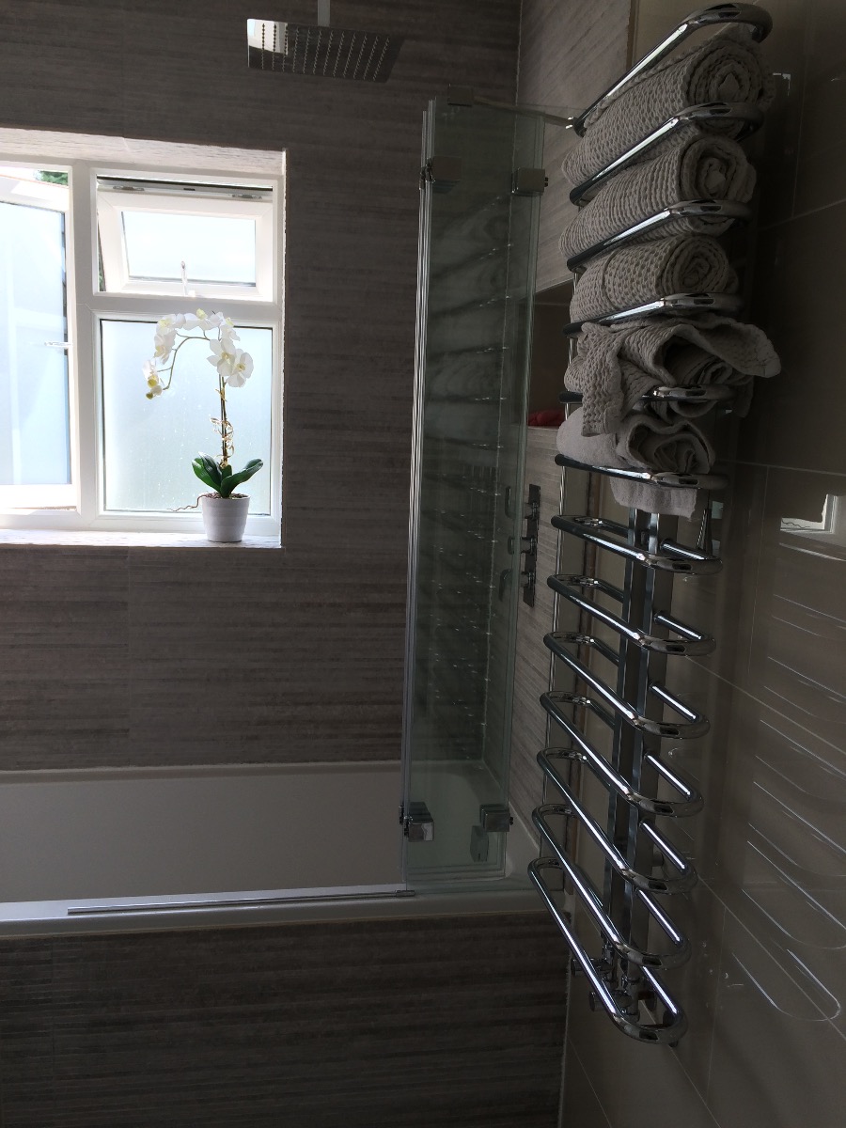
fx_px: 945
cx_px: 423
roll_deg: +0.1
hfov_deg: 48.2
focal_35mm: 29
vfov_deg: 61.7
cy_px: 564
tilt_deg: -9.9
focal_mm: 4.15
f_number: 2.2
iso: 32
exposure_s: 1/60
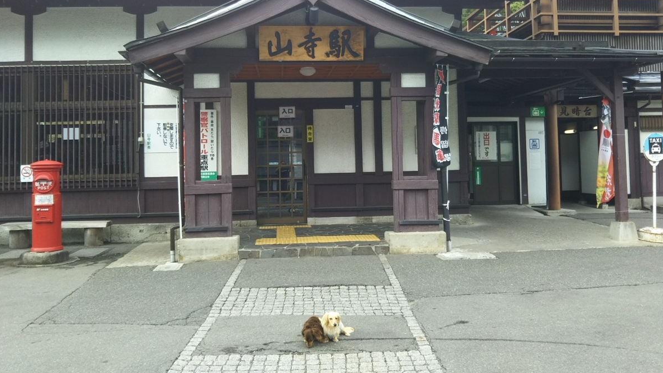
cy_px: 139
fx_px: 580
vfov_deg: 35.4
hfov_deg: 59.5
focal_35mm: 33
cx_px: 332
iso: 25
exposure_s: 1/144
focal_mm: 4
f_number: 2.2
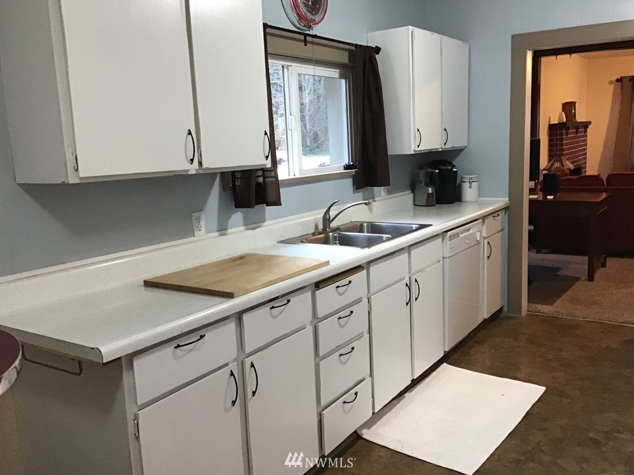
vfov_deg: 44.2
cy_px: 239
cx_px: 320
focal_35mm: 32
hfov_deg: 56.8
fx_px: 586
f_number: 2.4
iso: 200
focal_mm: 3.3
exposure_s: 1/20
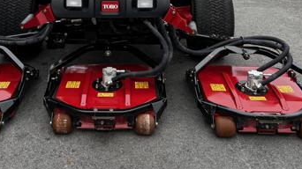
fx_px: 392
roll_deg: +1.4
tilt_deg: -15.0
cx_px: 124
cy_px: -4
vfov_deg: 23.3
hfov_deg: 42.0
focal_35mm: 49
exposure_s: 1/222
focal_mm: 6.76
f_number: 1.78
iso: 64
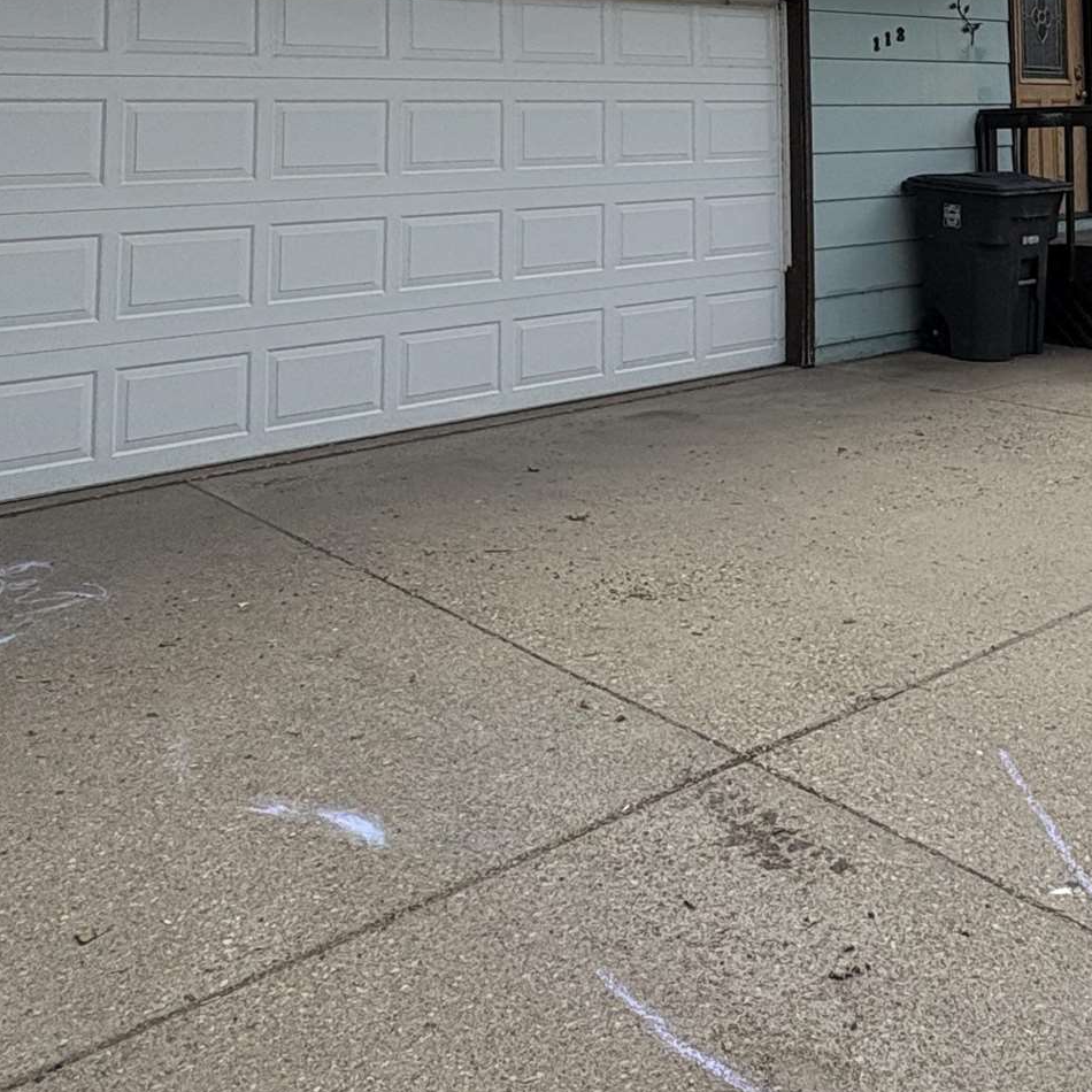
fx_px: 1428
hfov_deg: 40.3
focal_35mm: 40
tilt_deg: +5.9
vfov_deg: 37.5
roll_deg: +1.8
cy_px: 3
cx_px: 862
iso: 50
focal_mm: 2.22
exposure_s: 1/1126
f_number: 2.2
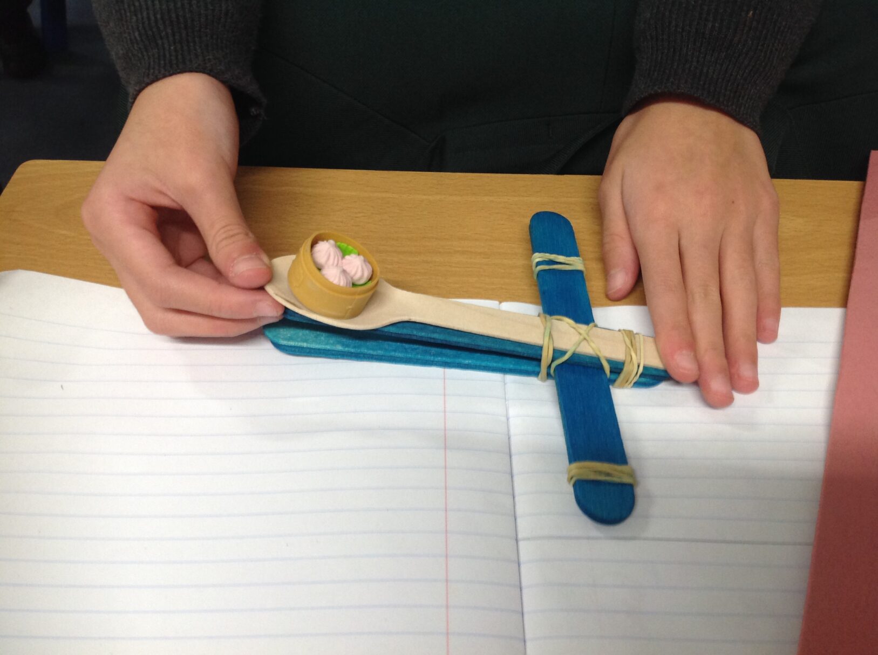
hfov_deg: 52.7
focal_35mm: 35
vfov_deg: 40.6
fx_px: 886
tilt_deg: -45.3
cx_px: 439
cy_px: 328
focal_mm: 4.28
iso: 125
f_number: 2.4
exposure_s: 1/15
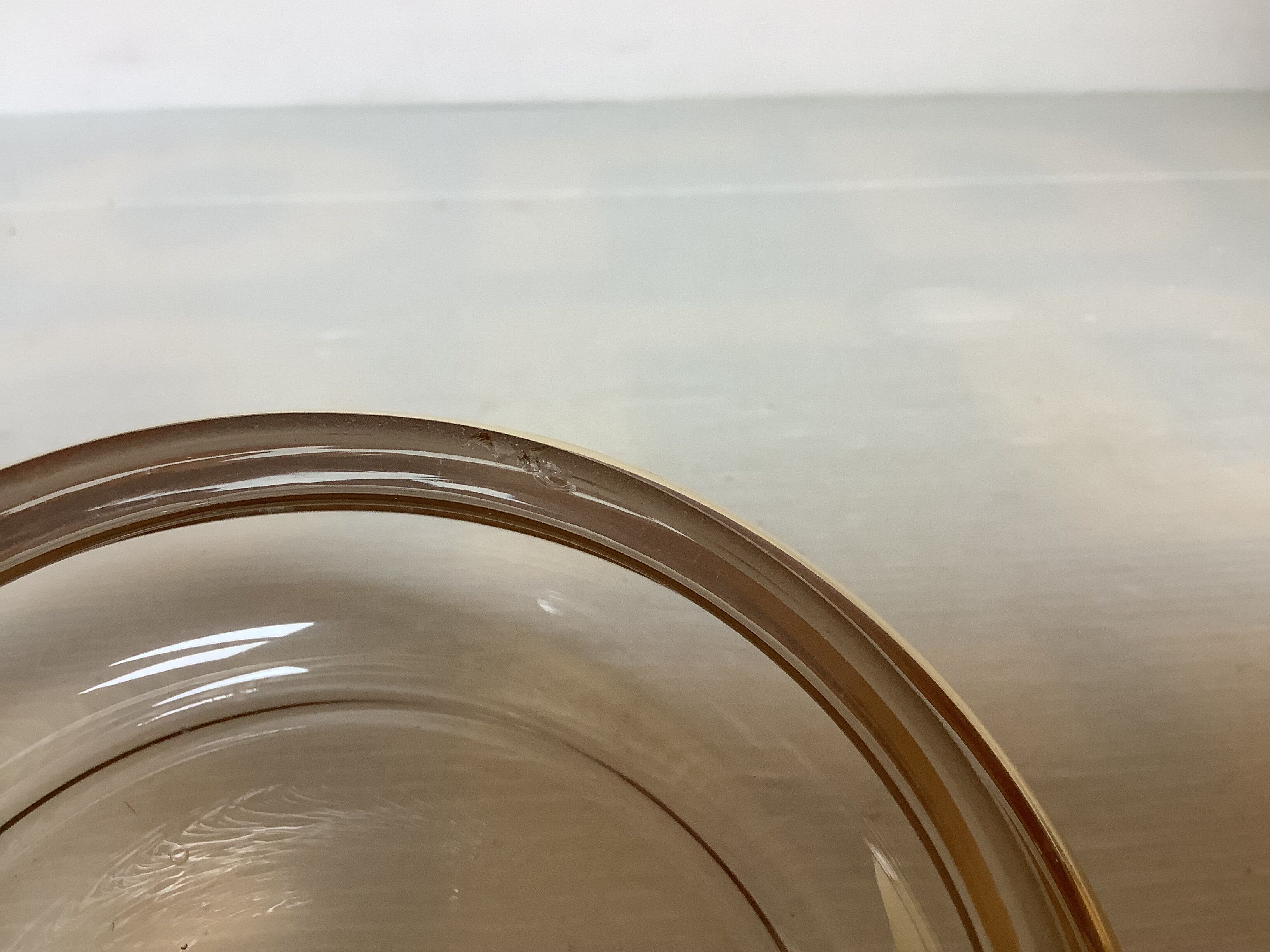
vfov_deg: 45.4
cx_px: 635
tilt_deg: -33.1
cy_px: 476
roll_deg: +0.2
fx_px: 1137
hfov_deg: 58.4
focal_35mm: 31
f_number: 2.4
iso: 64
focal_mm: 3.3
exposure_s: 1/50
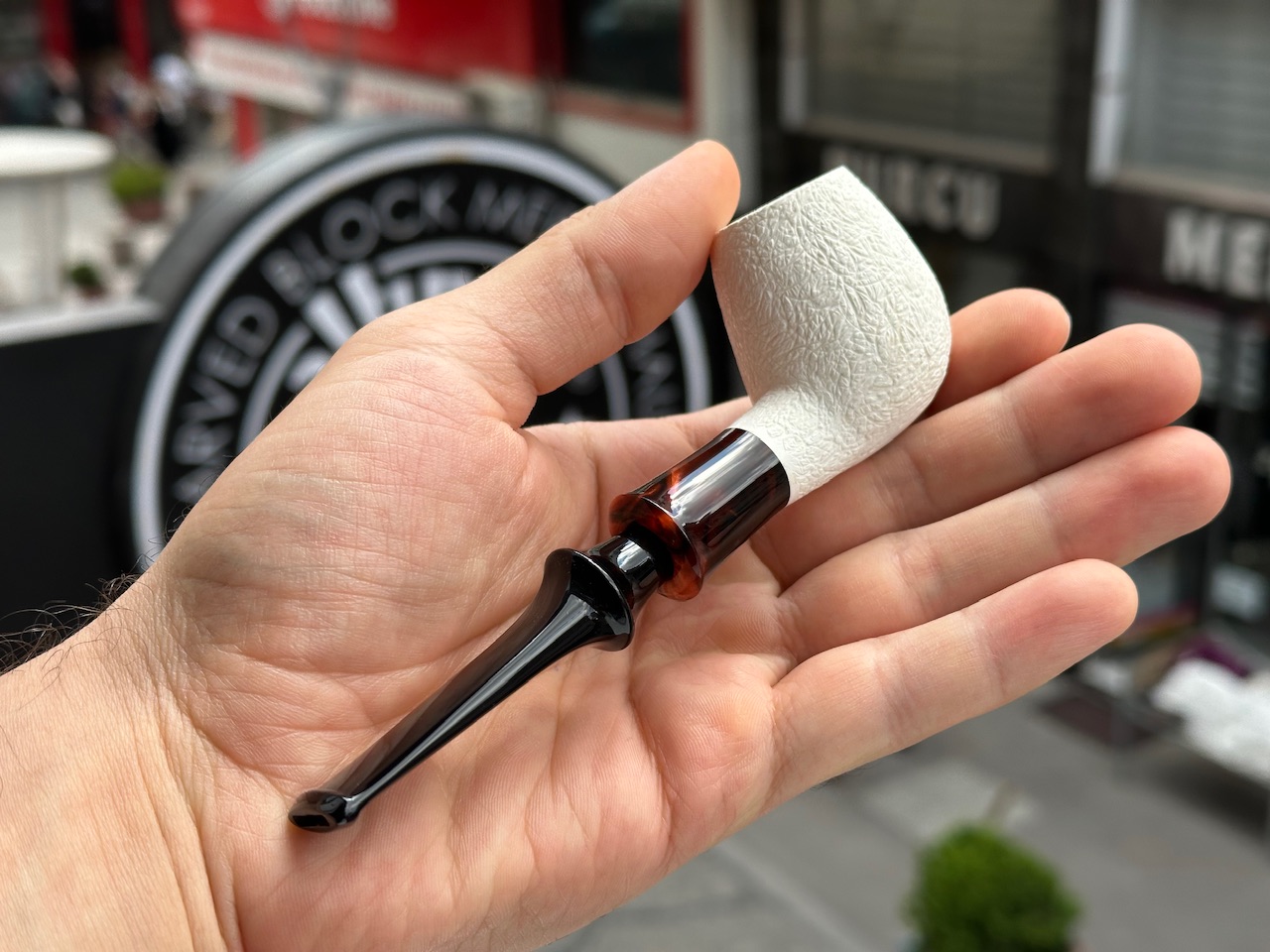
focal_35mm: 48
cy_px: 476
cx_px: 635
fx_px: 1761
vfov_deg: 30.3
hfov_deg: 39.7
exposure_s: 1/1085
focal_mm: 6.86
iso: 64
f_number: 1.78
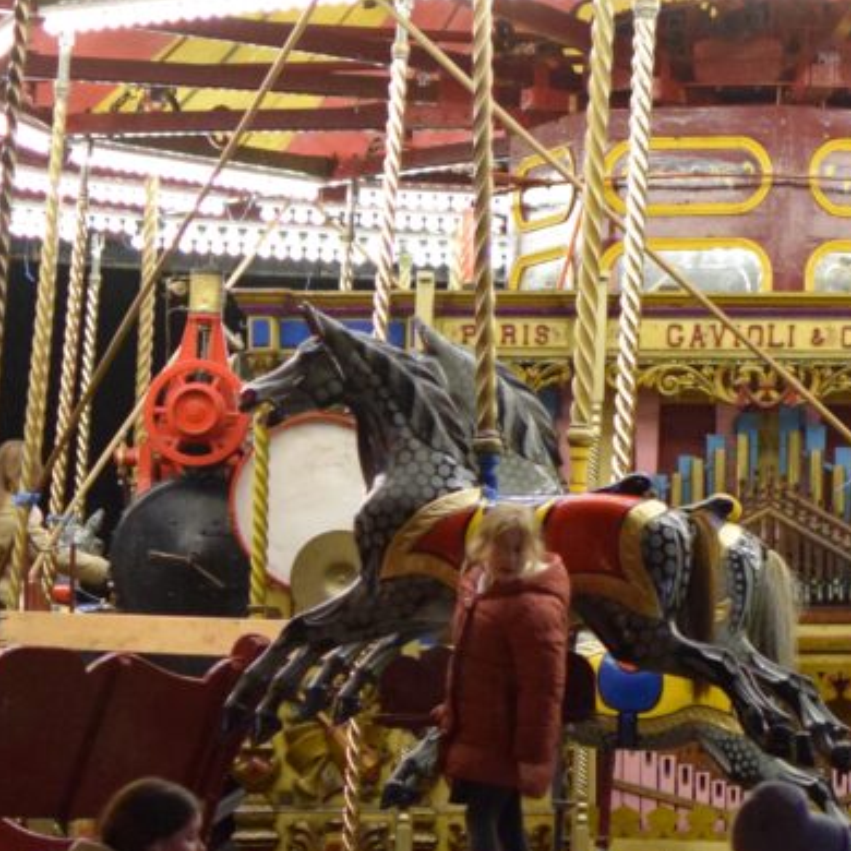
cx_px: 779
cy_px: 360
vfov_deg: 10.6
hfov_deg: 10.6
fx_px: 4577
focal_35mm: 165
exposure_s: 1/500
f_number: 2
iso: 2000
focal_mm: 35
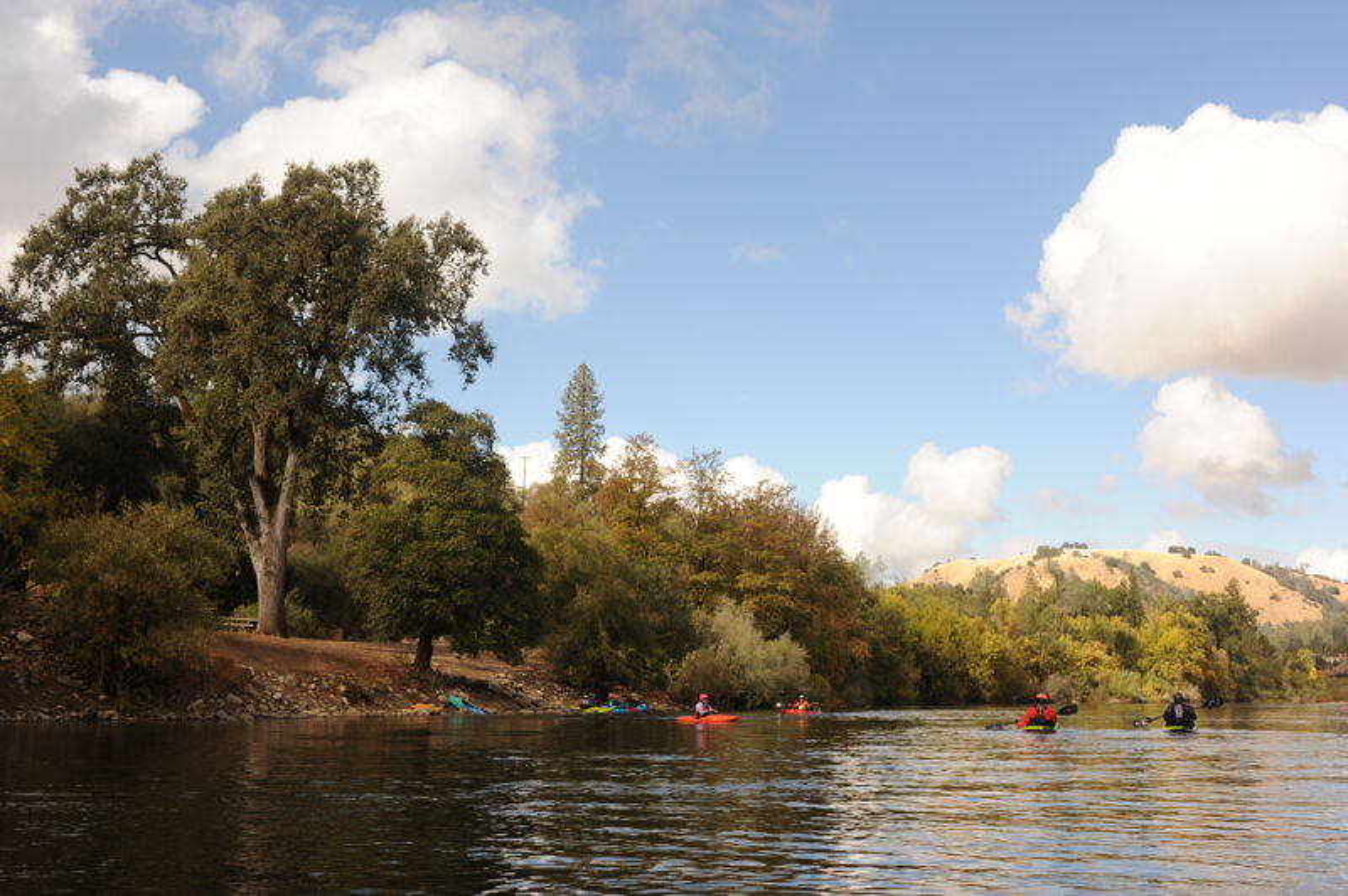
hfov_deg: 54.5
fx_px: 1309
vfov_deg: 37.8
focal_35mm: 35
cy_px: 448
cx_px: 674
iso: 500
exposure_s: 1/640
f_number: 10
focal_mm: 35
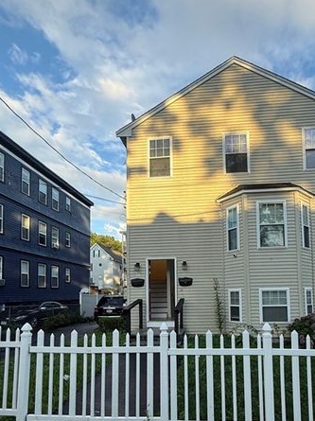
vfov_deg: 76.3
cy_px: 283
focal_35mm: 21
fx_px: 255
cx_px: 189
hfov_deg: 62.8
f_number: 2.2
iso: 50
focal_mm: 2.22
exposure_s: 1/506
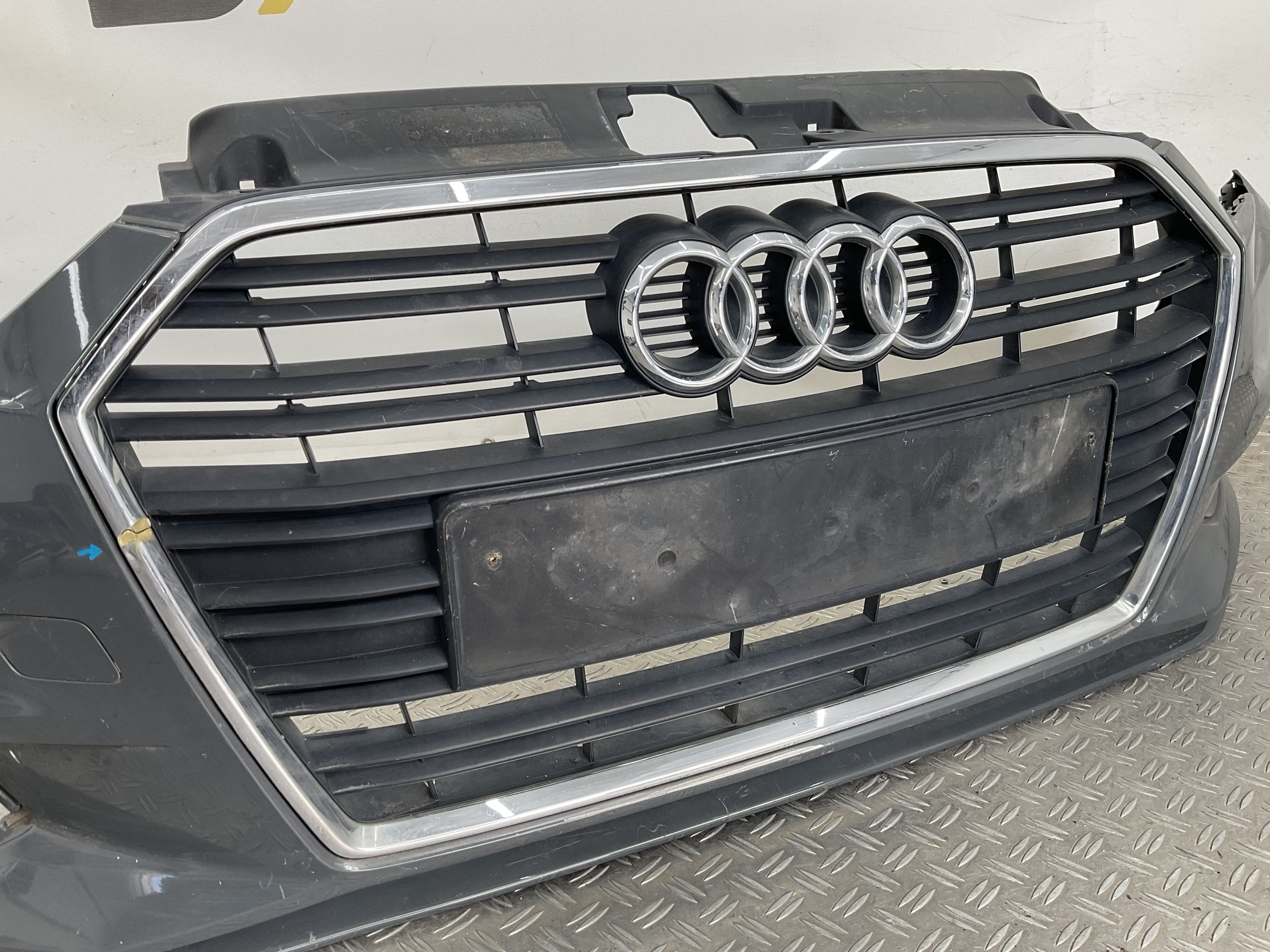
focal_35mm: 29
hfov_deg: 61.7
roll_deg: +1.6
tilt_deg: -19.1
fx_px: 1064
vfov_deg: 48.2
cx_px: 635
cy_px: 476
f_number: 1.8
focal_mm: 3
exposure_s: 1/100
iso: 25
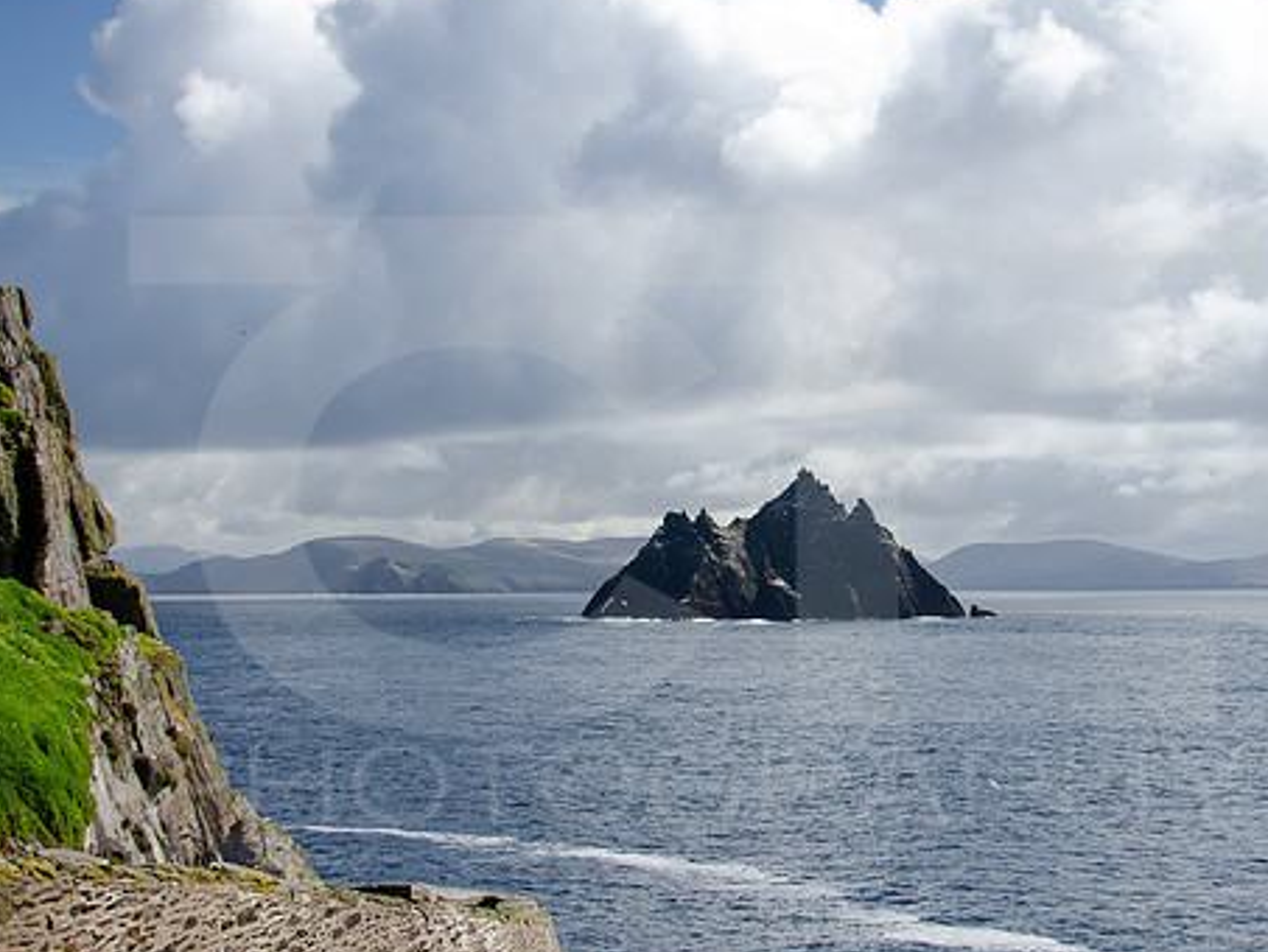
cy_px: 477
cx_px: 816
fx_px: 2638
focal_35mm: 72
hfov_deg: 26.9
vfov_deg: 20.4
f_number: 5.6
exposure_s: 1/1600
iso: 500
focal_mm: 34
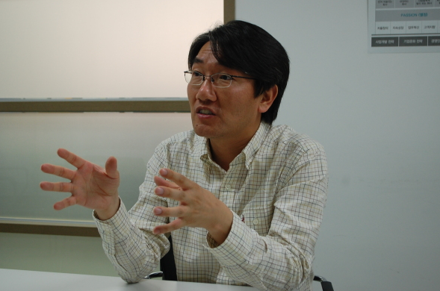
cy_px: 139
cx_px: 199
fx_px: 646
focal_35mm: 53
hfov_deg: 37.6
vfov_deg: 25.4
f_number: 5
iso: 400
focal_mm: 32
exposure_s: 1/50
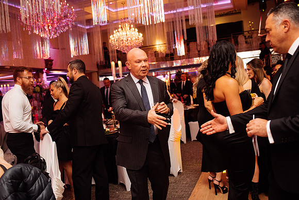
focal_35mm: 35
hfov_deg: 54.4
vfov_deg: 37.9
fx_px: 291
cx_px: 150
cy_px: 100
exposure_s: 1/200
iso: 2500
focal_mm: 35
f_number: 3.2
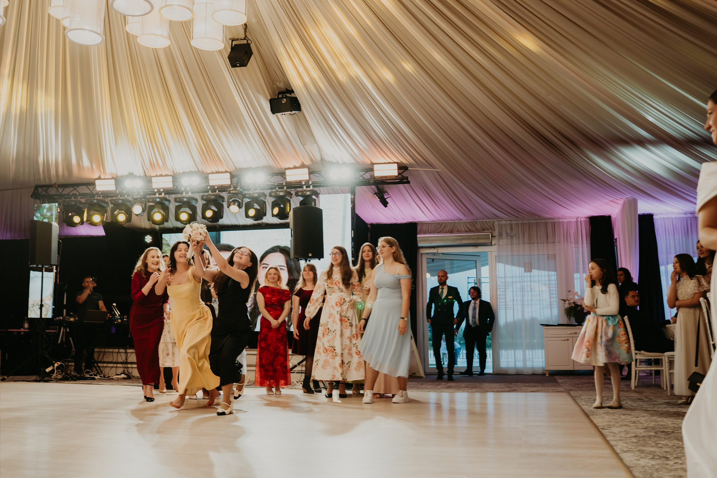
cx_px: 358
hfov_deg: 54.4
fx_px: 697
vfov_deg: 37.9
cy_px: 239
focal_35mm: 35
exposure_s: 1/250
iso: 800
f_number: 2.2
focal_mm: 35
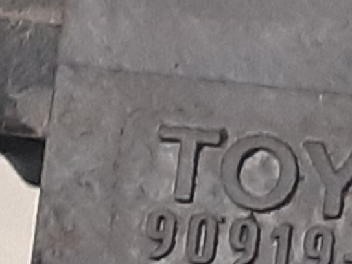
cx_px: 353
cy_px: 315
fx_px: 997
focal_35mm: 98
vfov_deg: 14.6
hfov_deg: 19.4
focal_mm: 3.93
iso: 250
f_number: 1.7
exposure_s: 1/50
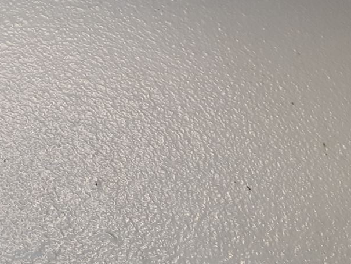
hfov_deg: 19.3
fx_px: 892
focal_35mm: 88
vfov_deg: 15.9
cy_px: -85
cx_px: -180
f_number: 1.7
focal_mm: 3.93
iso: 80
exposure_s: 1/100
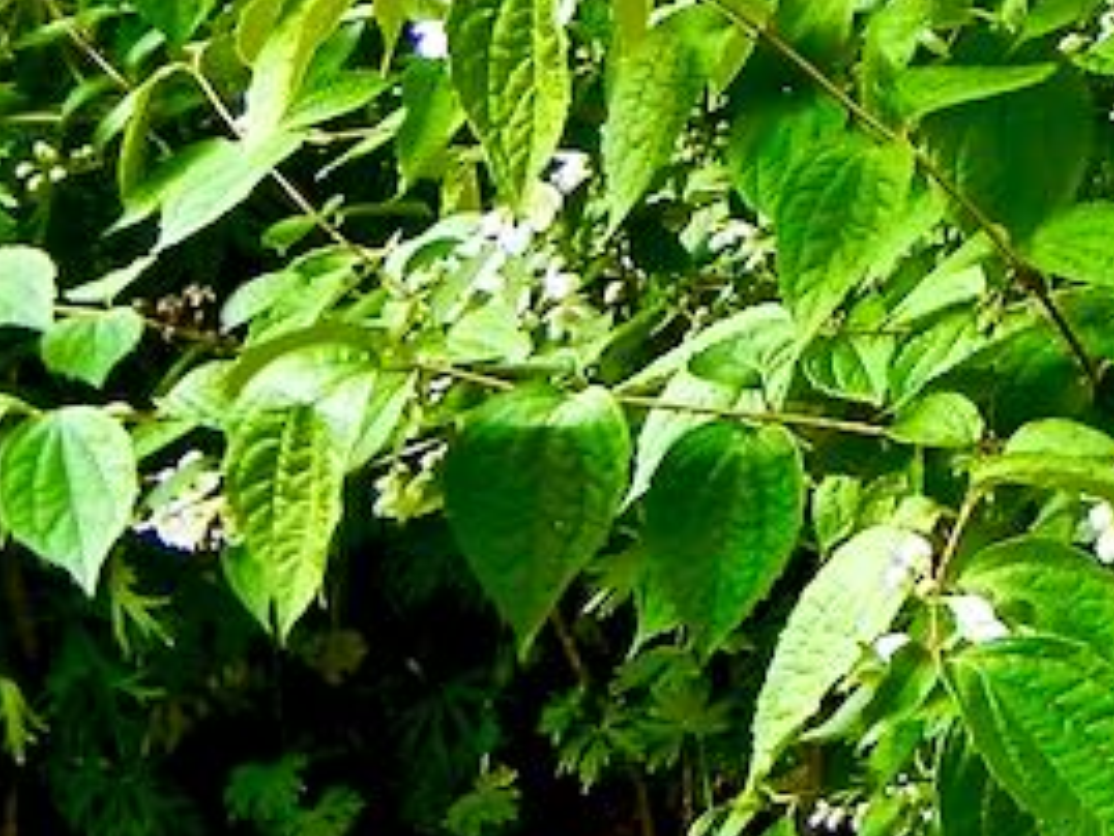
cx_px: 1905
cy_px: -505
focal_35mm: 114
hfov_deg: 15.3
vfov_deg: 12.2
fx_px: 3670
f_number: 3.5
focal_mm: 5.4
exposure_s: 1/75
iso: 160
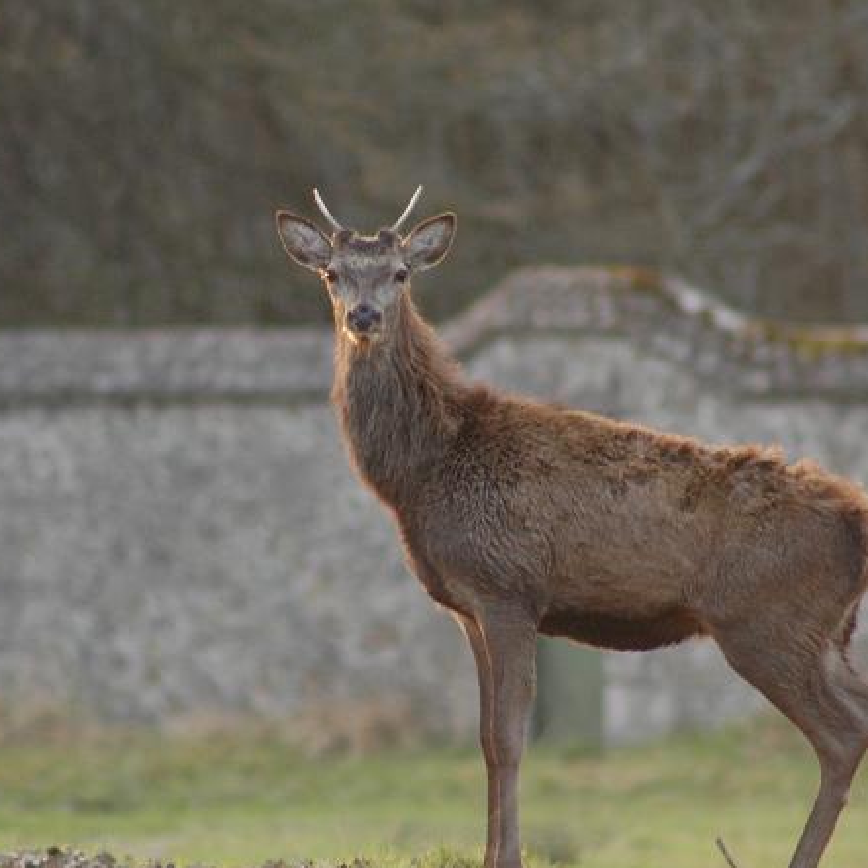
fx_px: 25532
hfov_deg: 1.9
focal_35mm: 900
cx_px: 395
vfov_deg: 1.9
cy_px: 474
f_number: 6
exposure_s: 1/60
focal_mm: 400
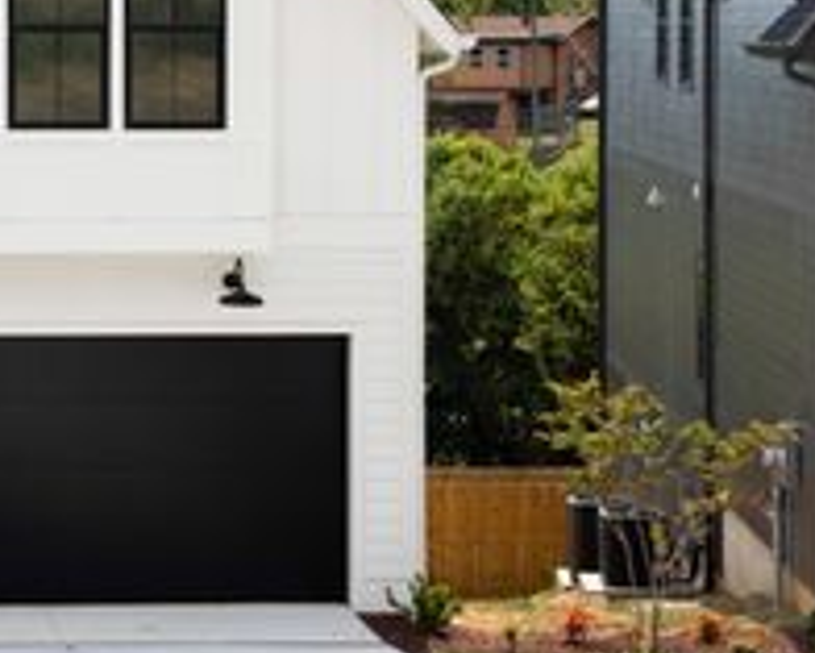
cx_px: -191
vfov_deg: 12.6
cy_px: 42
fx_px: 2936
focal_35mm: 122
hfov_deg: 15.2
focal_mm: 50.7
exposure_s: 1/60
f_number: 5
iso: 200
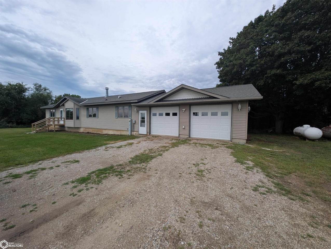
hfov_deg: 110.5
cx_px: 166
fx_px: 115
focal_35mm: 12
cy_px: 124
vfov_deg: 94.6
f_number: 1.95
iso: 42
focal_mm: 2.23
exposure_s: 1/1859
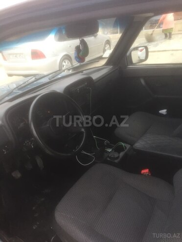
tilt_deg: -25.9
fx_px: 203
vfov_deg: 61.7
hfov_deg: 48.2
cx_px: 91
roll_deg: +7.5
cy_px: 121
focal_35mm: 29
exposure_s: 1/33
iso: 64
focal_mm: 4.15
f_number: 2.2
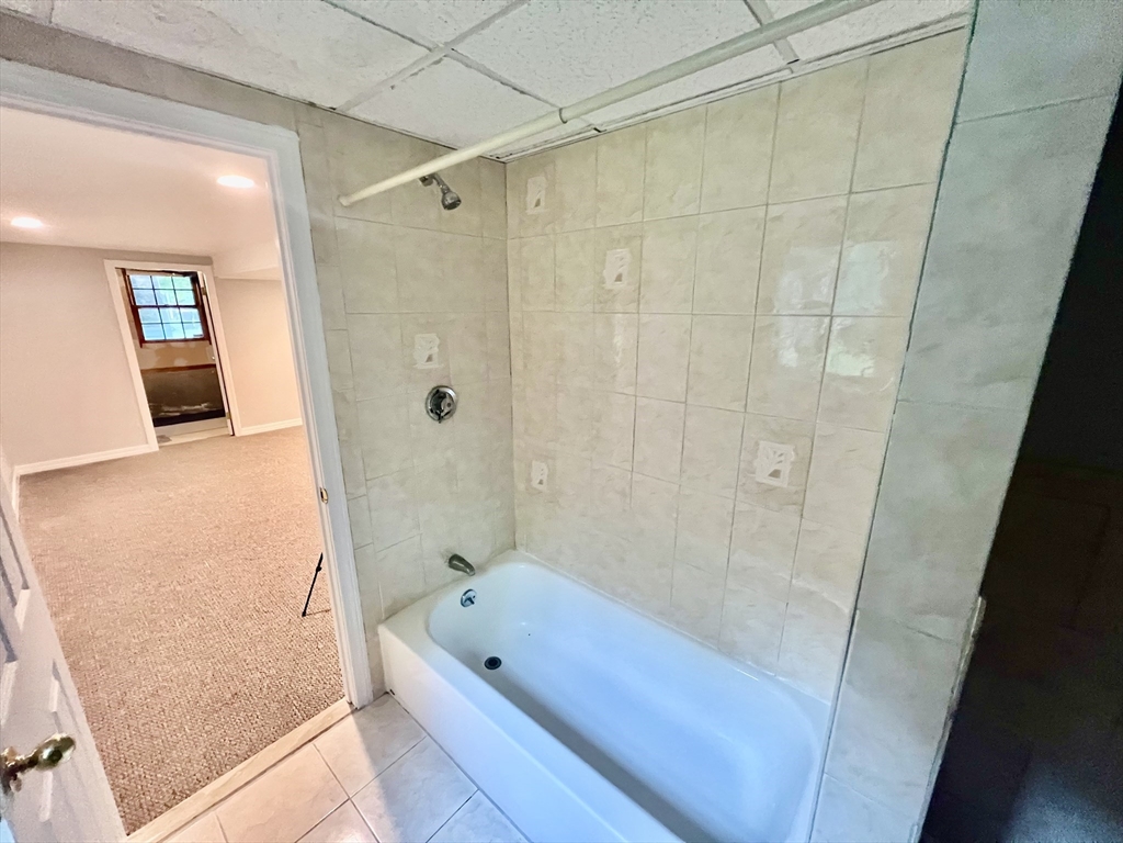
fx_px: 422
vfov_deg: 89.9
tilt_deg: -14.4
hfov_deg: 106.2
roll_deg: +0.1
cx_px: 562
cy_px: 422
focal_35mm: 13
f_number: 1.8
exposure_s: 1/60
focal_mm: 1.57
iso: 800
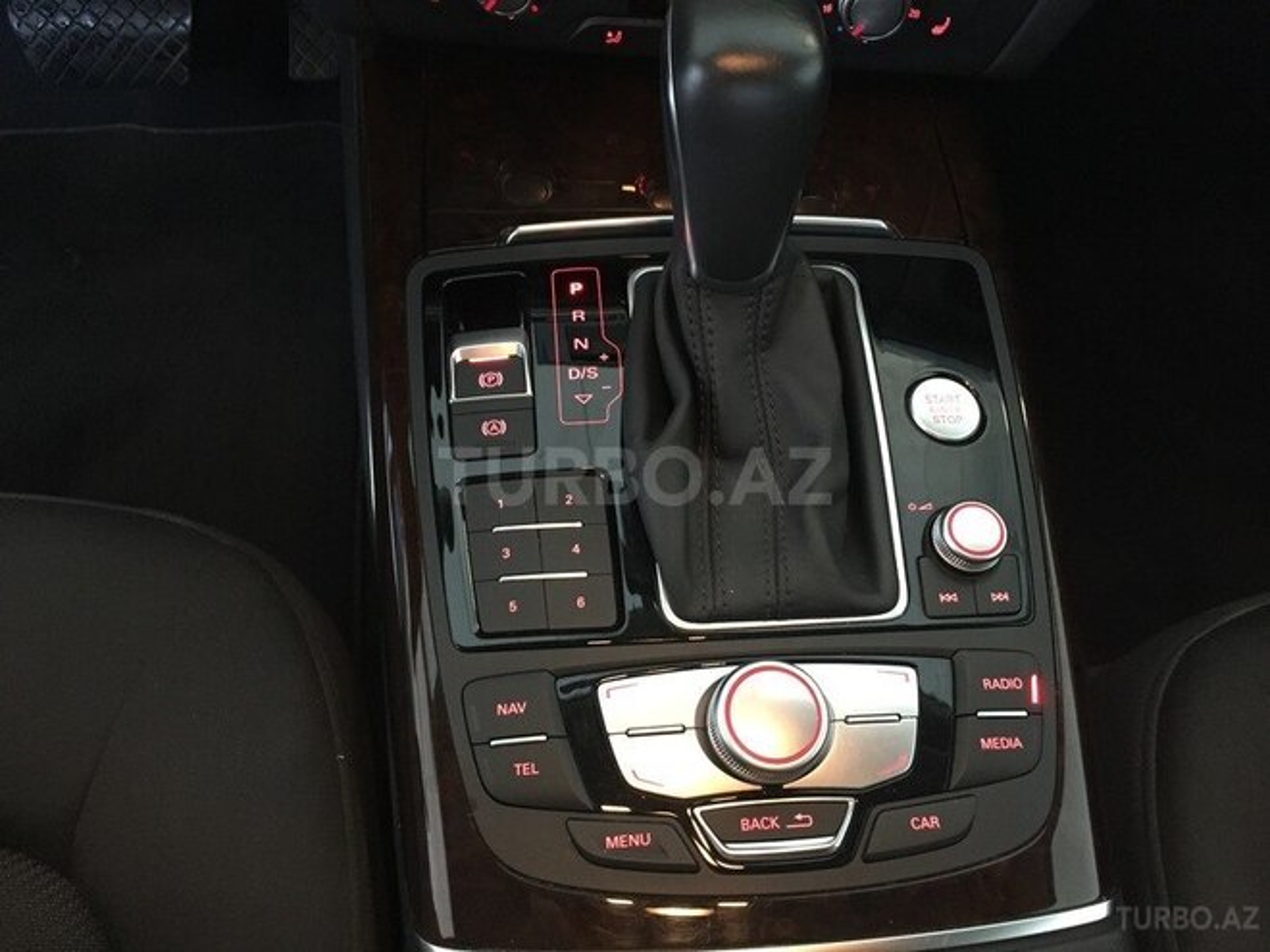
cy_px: 476
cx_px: 635
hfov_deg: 61.7
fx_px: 1064
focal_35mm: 29
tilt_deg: -50.9
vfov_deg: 48.2
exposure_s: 1/20
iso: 250
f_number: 2.2
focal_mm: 4.15
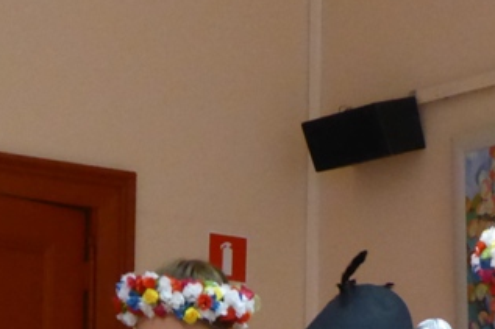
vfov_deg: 8.8
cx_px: 370
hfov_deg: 13.6
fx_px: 2075
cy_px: 564
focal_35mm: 151
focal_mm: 7.8
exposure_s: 1/8
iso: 800
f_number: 3.9
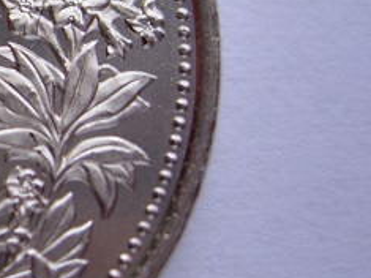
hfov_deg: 14.5
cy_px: 76
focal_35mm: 126
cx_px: -200
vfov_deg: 11.7
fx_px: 1350
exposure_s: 1/32
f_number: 2.8
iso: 64
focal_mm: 7.8
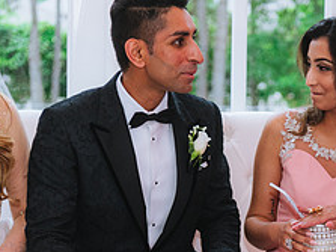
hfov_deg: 15.7
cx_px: 226
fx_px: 1213
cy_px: 183
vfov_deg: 11.8
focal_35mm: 125
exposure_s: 1/125
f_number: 2.8
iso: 800
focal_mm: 50
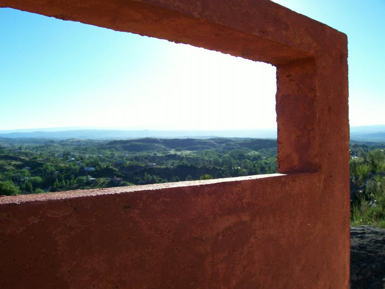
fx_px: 378
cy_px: 144
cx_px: 192
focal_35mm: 34
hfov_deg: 54.0
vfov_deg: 41.8
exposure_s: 1/326
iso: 80
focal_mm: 5.6
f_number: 5.1
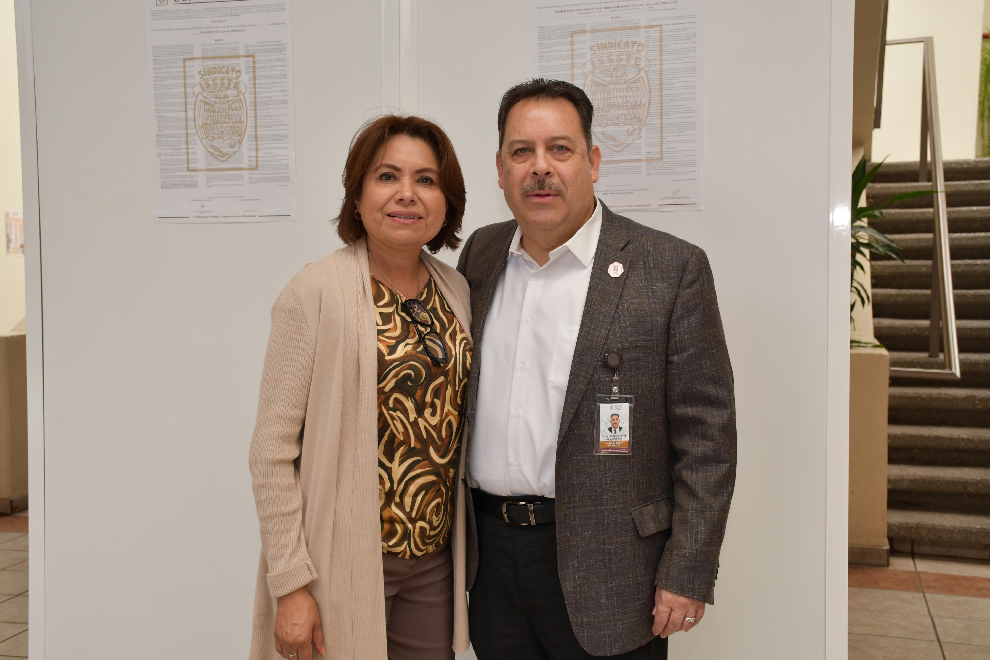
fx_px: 1237
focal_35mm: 45
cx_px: 495
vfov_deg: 29.9
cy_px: 330
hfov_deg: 43.6
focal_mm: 30
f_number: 5.6
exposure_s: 1/125
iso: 180
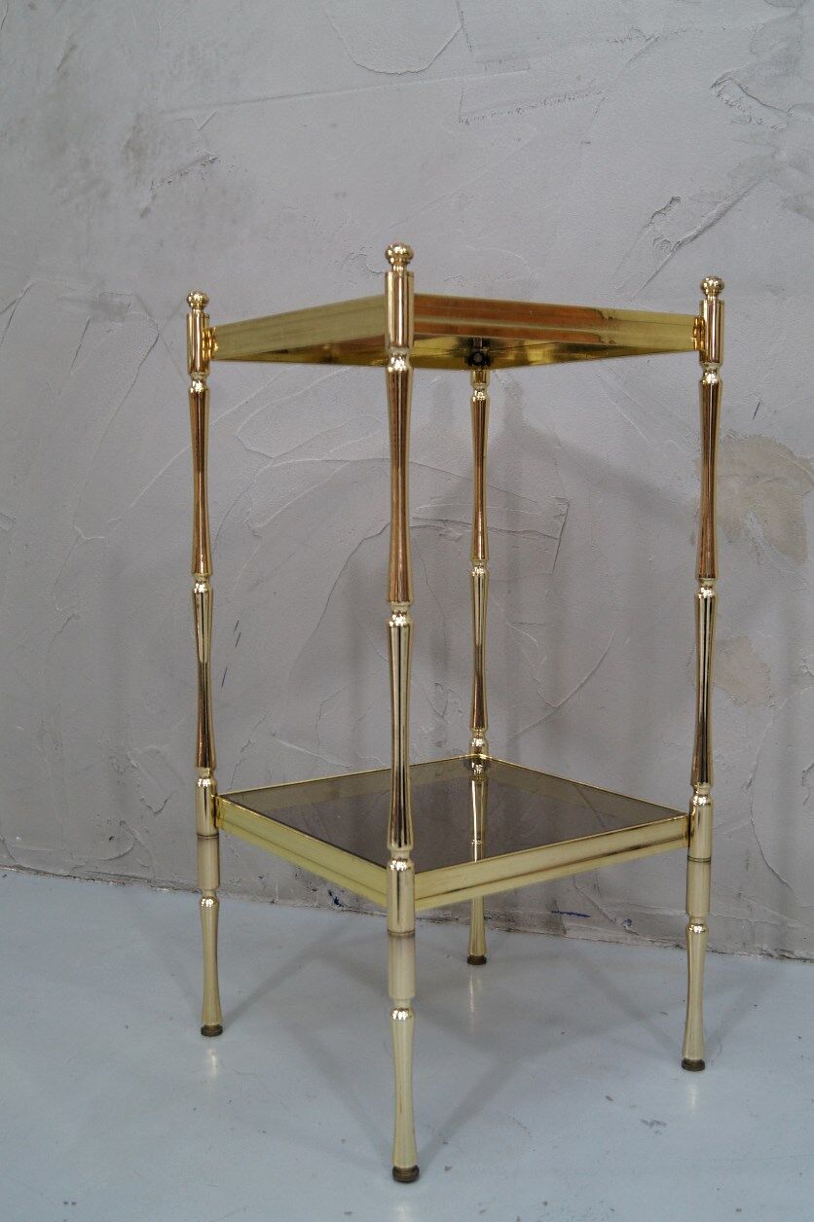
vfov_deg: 49.6
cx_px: 407
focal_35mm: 39
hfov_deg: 34.2
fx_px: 1324
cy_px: 611
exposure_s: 1/10
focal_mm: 26
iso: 400
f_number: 8
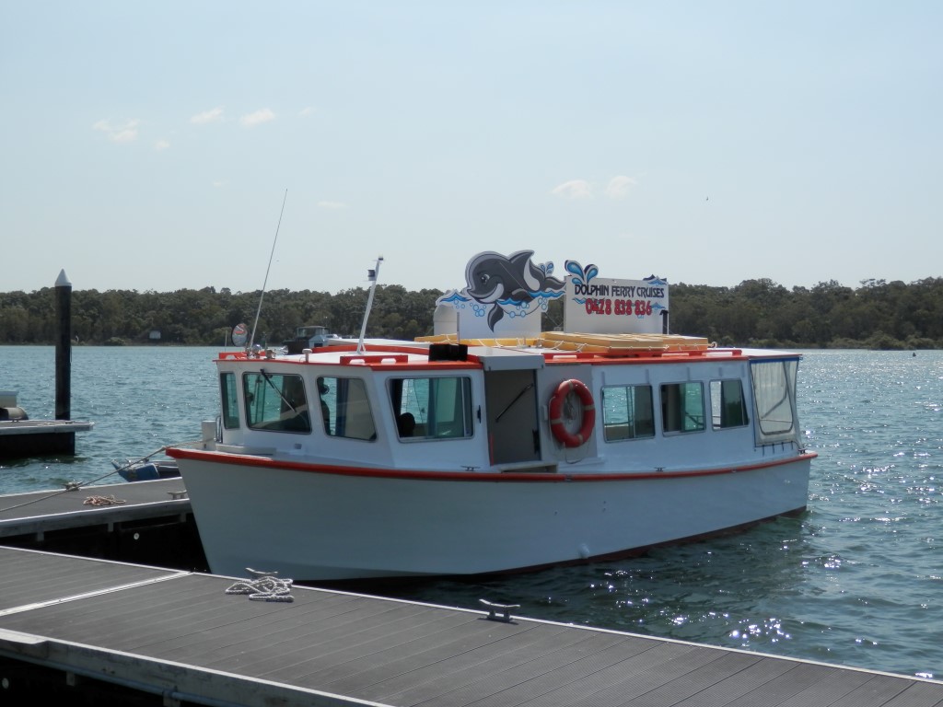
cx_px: 472
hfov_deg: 38.9
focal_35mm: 49
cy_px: 354
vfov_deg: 29.7
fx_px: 1335
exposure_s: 1/125
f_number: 11.2
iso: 80
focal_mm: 8.9
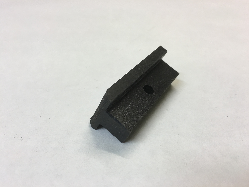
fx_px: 209
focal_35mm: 29
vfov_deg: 48.2
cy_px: 94
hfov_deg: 61.7
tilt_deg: -34.0
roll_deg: -3.0
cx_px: 124
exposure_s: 1/17
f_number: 2.2
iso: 32
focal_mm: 4.15
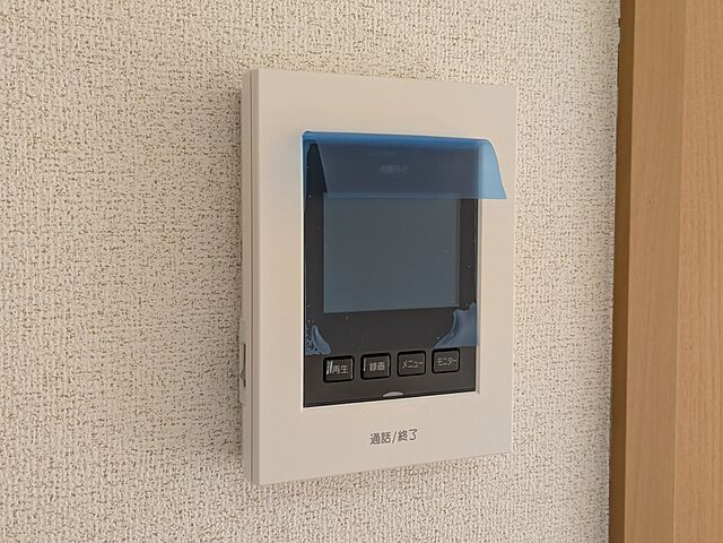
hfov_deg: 37.5
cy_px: 272
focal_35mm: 51
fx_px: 1065
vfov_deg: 28.6
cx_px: 362
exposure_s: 1/120
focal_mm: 5.43
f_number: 1.89
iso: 91
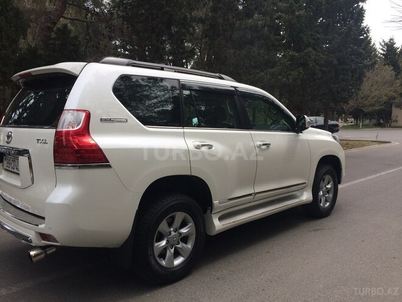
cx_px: 201
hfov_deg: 61.7
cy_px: 151
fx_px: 337
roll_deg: +0.1
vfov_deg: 48.2
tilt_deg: -5.3
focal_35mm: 29
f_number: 2.2
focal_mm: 4.15
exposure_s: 1/1080
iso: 32
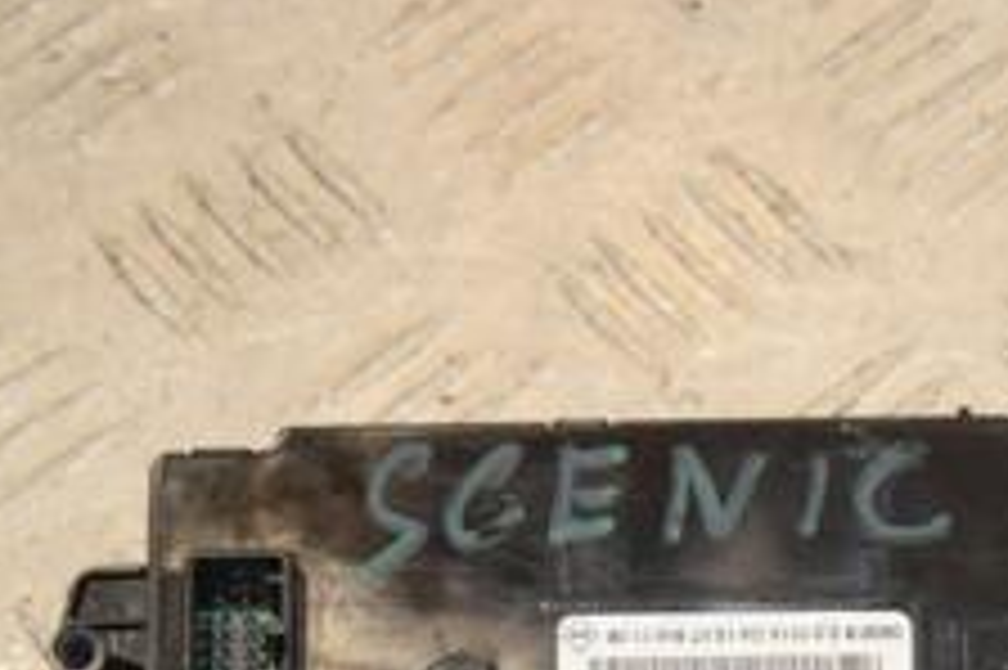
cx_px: 878
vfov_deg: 8.1
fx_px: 4728
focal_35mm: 169
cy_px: 639
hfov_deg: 12.1
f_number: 9
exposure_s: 1/200
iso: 800
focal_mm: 42
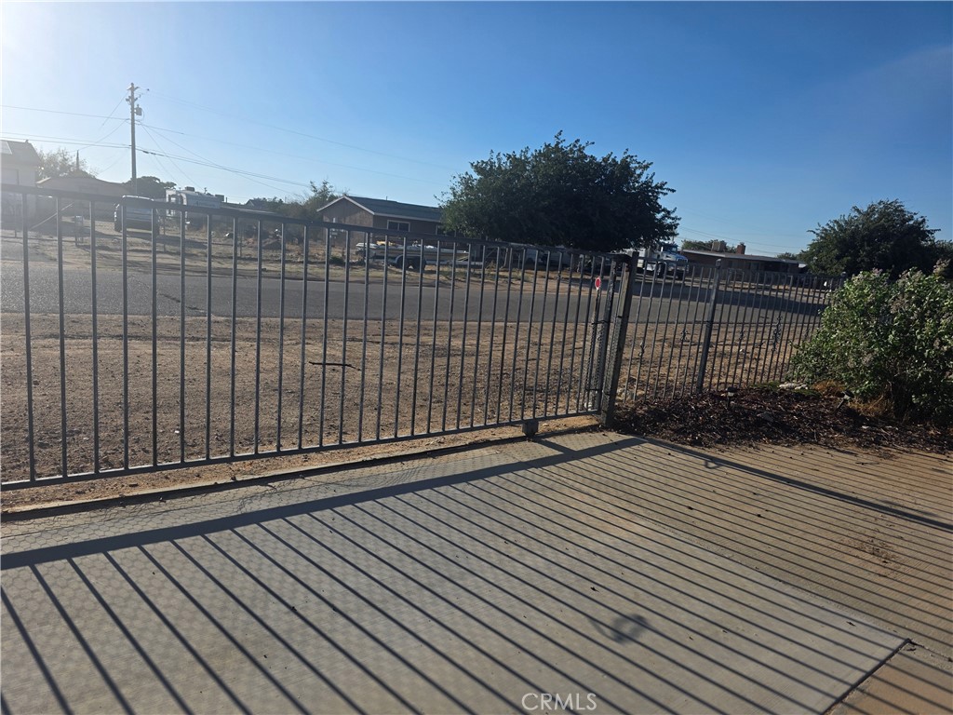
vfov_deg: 58.9
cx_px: 476
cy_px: 358
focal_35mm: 23
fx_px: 633
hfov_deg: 73.9
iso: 80
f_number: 1.7
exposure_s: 1/7944
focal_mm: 6.3
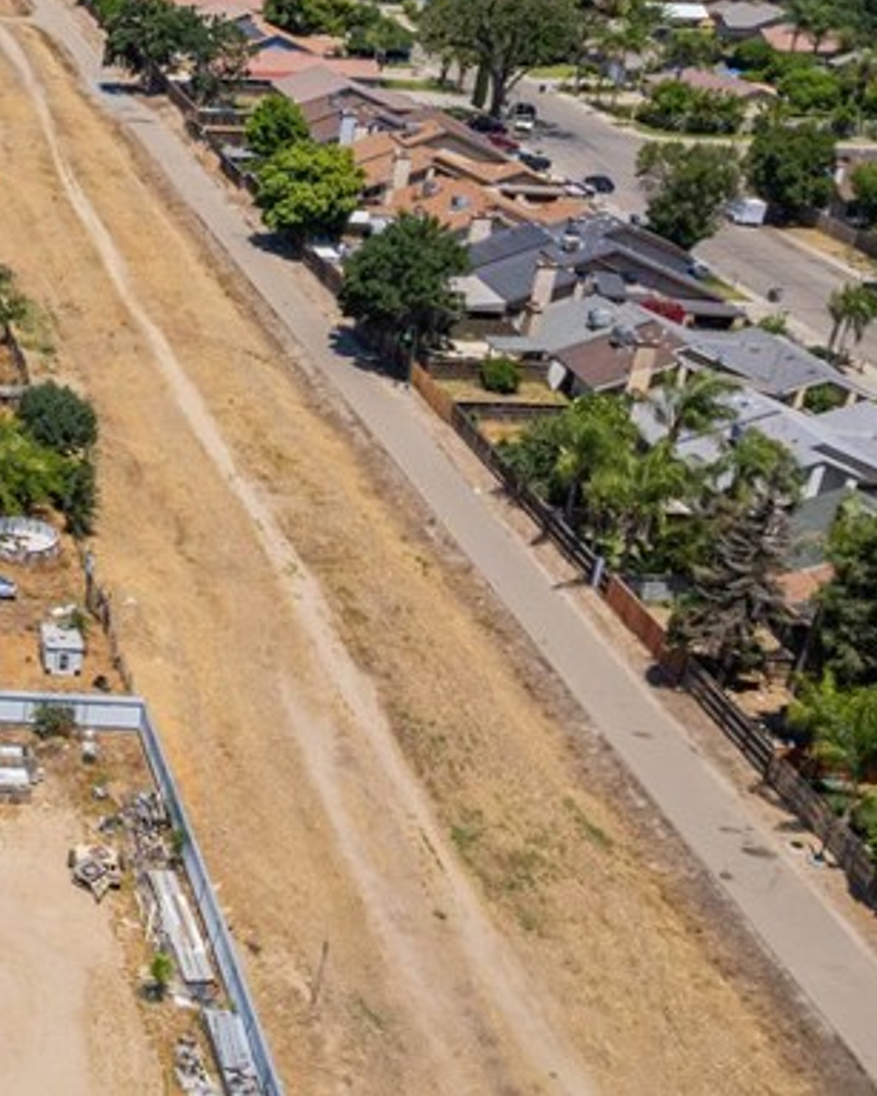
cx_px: -411
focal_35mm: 55
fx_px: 1785
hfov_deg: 22.8
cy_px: 477
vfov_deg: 34.1
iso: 110
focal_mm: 8.38
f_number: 2.8
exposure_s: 1/2500
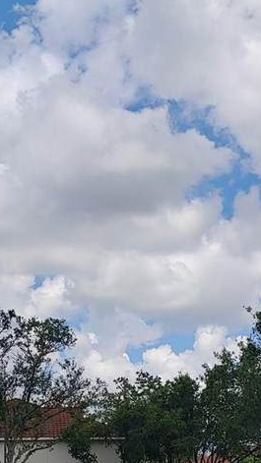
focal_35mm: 74
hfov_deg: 16.3
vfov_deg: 27.9
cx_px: 98
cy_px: 386
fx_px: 910
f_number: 1.5
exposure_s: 1/4545
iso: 50
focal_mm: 4.23
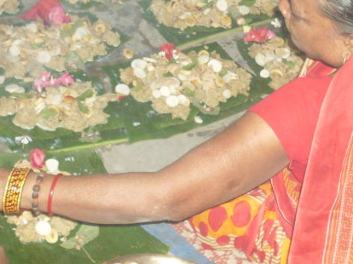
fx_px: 958
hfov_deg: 20.8
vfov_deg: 15.5
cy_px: 15
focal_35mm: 94
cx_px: 242
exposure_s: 1/45
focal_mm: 6.3
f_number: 2.8
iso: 200
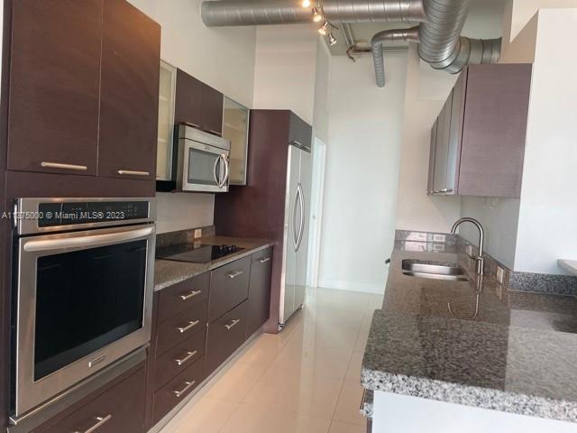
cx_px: 288
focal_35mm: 26
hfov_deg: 67.3
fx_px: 433
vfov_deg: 53.1
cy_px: 216
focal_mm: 4.2
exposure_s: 1/60
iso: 64
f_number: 1.6
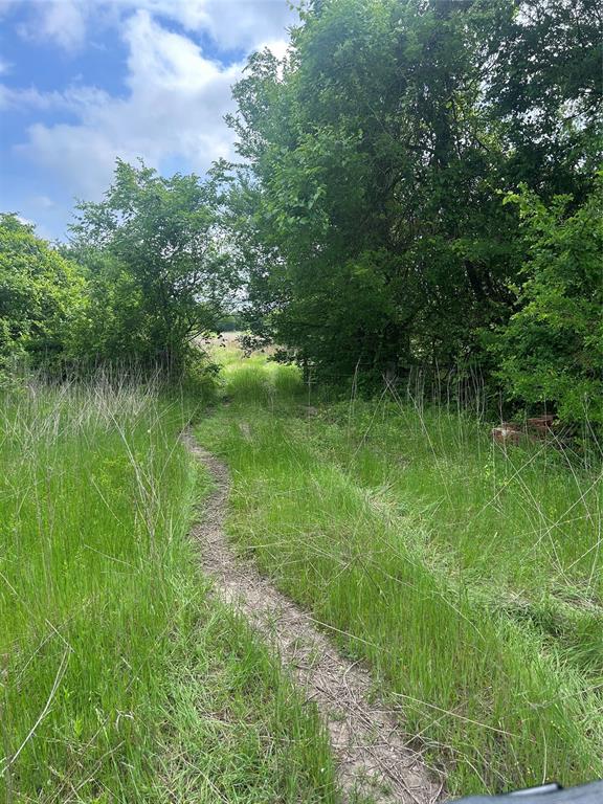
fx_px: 604
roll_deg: +0.6
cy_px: 402
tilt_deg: -6.8
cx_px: 302
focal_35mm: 26
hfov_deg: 53.1
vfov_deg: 67.3
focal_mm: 5.7
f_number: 1.5
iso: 50
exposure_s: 1/1058
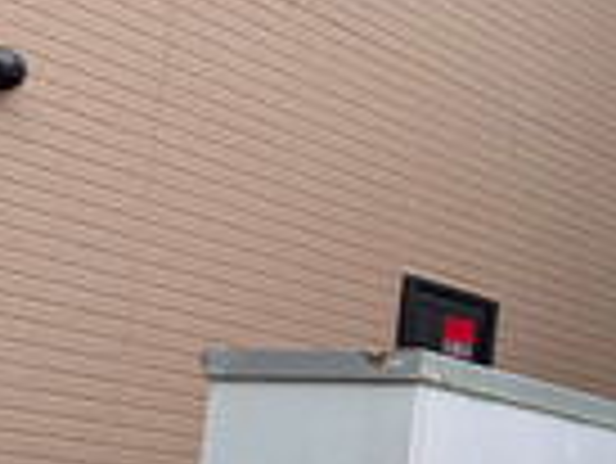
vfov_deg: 16.0
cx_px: 1353
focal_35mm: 92
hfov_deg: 15.3
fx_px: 1639
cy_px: 381
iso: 50
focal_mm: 1.83
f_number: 2.2
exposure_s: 1/422
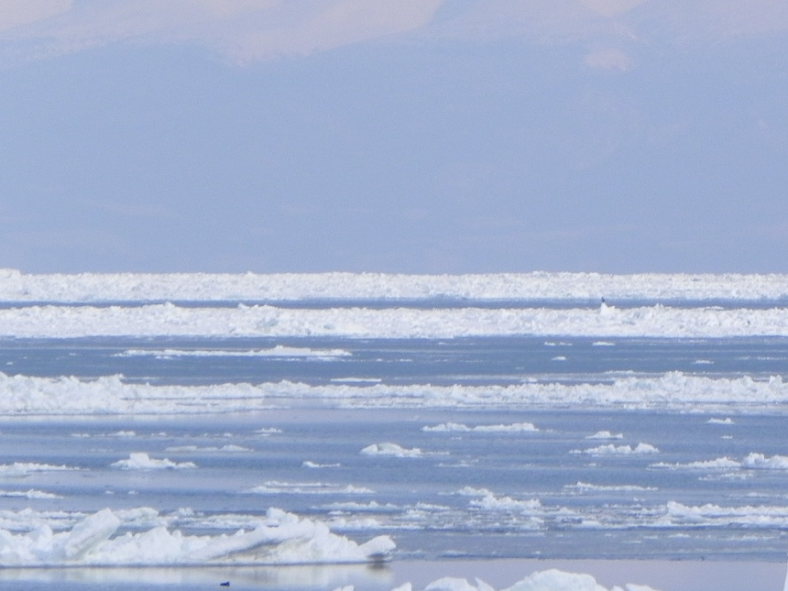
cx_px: 651
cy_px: 265
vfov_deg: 2.1
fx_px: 15958
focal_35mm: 701
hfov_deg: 2.8
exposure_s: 1/500
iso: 160
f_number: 8
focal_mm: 67.2
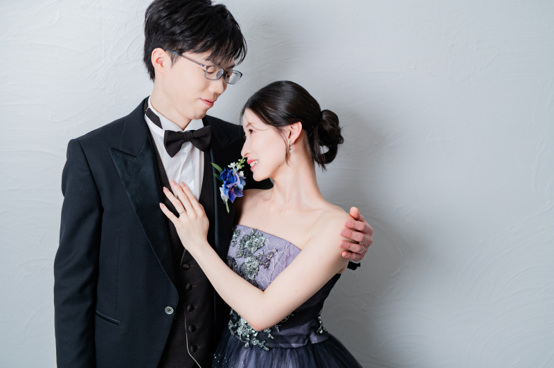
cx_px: 277
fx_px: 769
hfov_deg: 39.6
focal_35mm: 50
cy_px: 184
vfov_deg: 26.9
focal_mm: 50
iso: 320
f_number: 2
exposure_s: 1/125
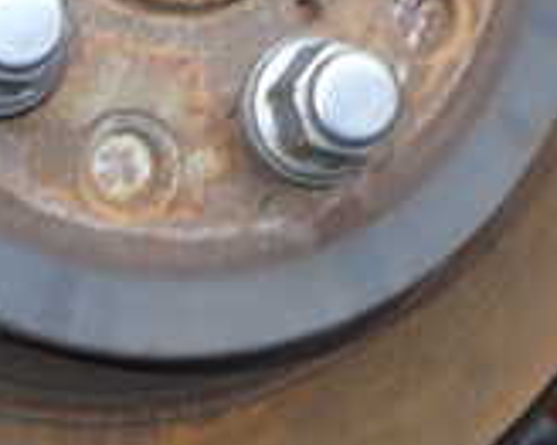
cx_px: 82
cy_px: -68
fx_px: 1763
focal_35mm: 107
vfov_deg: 14.0
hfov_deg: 17.7
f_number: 6.3
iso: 100
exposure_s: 1/30
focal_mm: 5.4
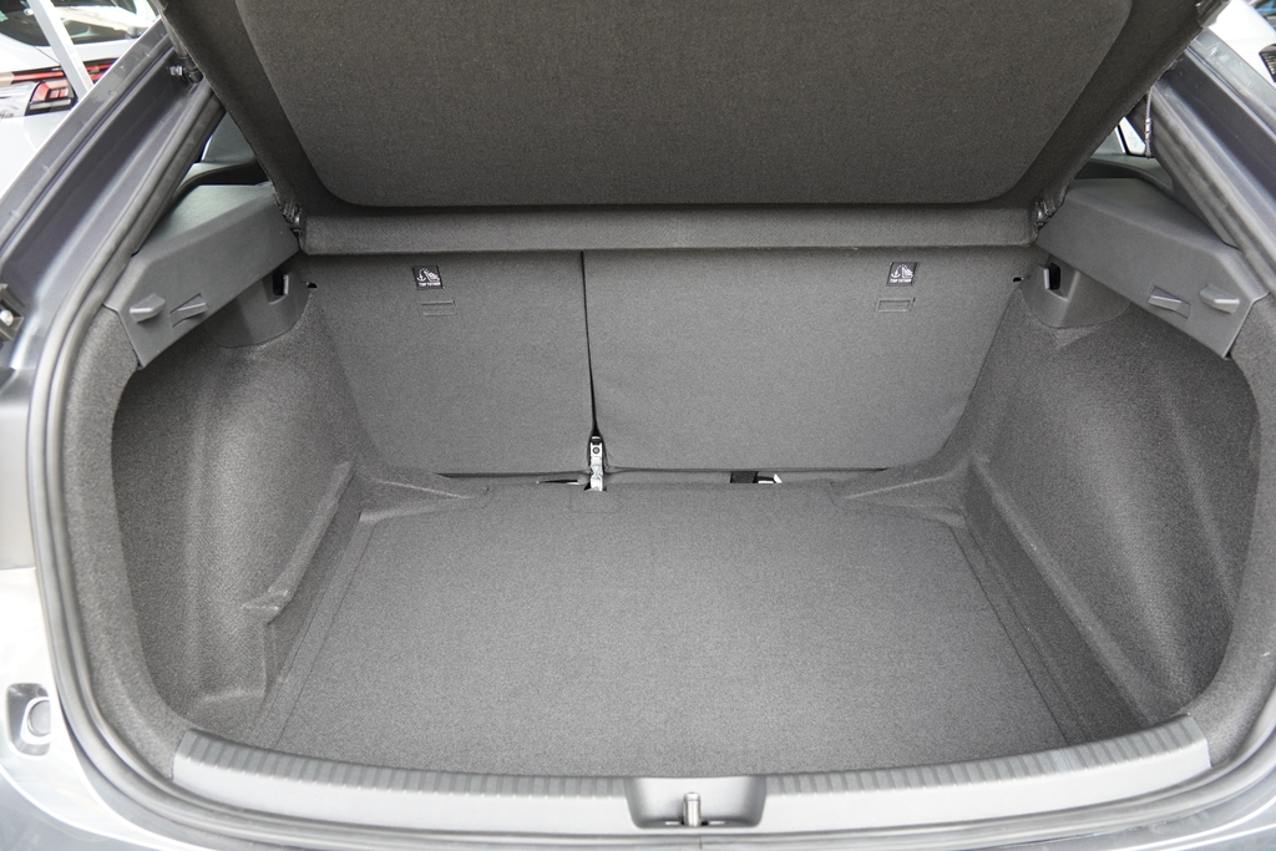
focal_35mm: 26
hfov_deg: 70.4
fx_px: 904
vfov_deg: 50.4
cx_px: 638
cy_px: 426
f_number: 4
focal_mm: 17
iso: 1000
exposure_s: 1/160
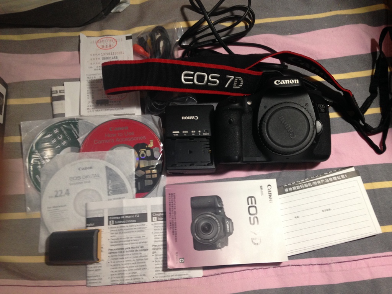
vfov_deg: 42.9
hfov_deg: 55.4
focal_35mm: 33
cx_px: 196
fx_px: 374
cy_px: 147
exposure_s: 1/20
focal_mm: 4.12
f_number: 2.4
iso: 125
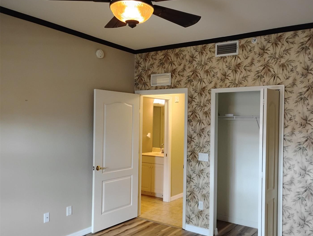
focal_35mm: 32
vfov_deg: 44.2
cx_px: 178
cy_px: 125
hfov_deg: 56.5
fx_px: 290
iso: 1563
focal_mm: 4.26
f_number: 1.8
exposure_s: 1/30
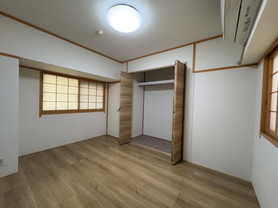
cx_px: 139
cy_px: 104
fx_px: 112
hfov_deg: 102.1
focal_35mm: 14
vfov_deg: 85.7
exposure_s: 1/60
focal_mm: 2.22
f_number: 2.2
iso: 200
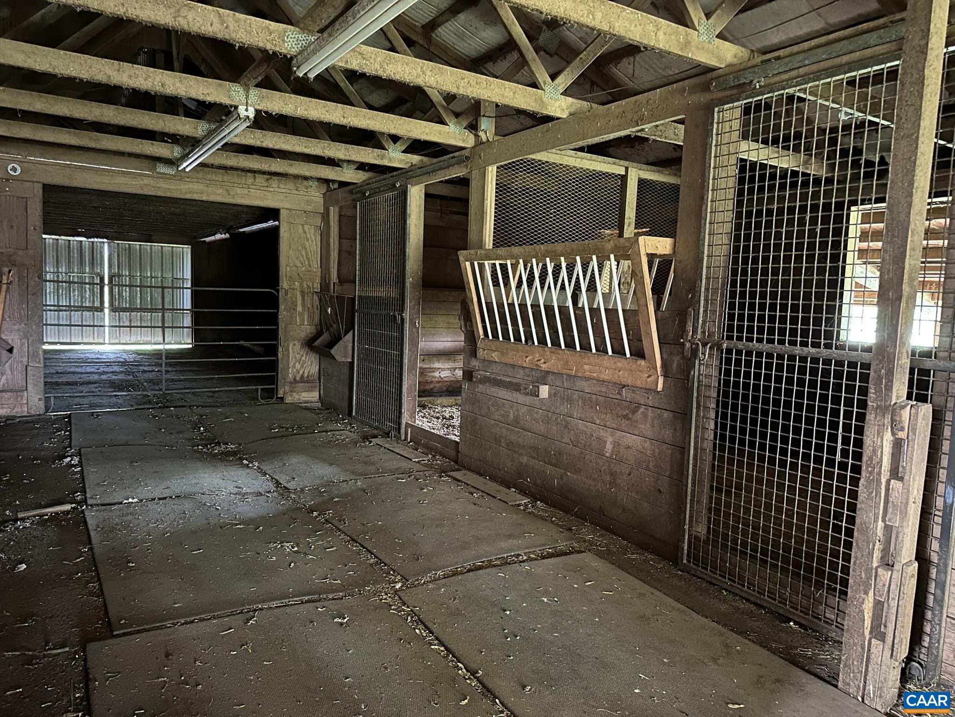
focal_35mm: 24
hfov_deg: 71.6
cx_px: 478
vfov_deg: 56.8
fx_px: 662
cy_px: 358
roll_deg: -1.8
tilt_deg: -5.4
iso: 1250
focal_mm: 6.86
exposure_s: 1/15
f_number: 1.78
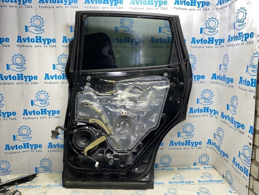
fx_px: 195
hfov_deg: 67.3
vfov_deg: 53.1
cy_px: 98
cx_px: 130
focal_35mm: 26
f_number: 1.8
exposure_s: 1/100
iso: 64
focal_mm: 4.25
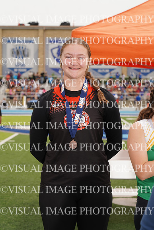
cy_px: 115
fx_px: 673
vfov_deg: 19.5
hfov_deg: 13.0
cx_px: 77
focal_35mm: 105
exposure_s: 1/200
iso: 100
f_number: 8
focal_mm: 105
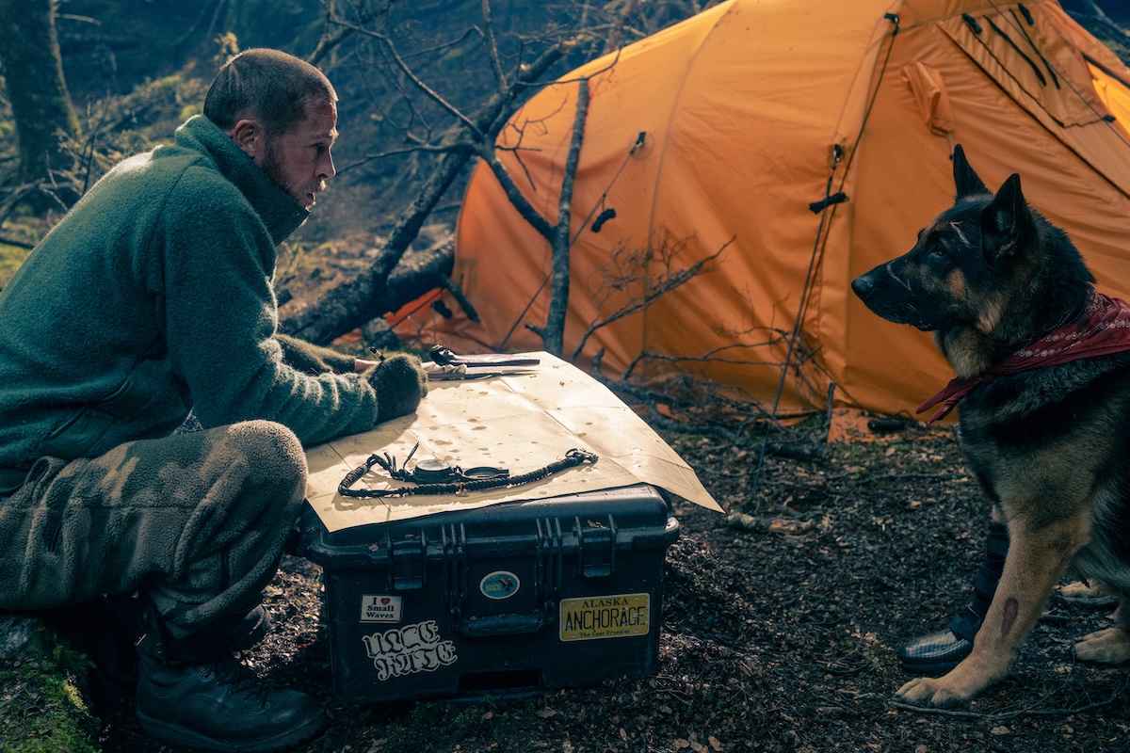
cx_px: 565
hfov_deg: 39.6
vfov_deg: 27.0
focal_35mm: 50
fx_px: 1569
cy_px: 376
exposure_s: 1/200
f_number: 5.6
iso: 2000
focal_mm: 50
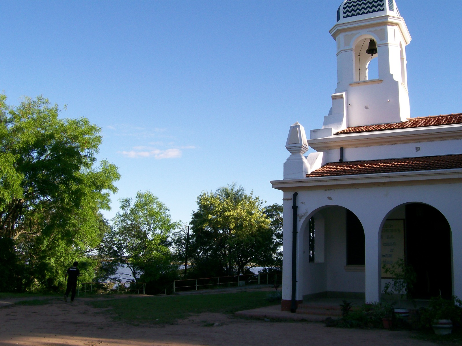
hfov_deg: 51.4
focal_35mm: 36
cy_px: 173
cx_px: 231
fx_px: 480
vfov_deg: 39.7
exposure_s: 1/365
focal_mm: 6
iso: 80
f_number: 2.7
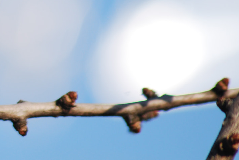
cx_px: -82
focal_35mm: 1291
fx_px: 8581
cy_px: 14
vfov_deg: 1.1
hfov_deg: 1.6
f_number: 5.6
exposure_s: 1/320
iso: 100
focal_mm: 300
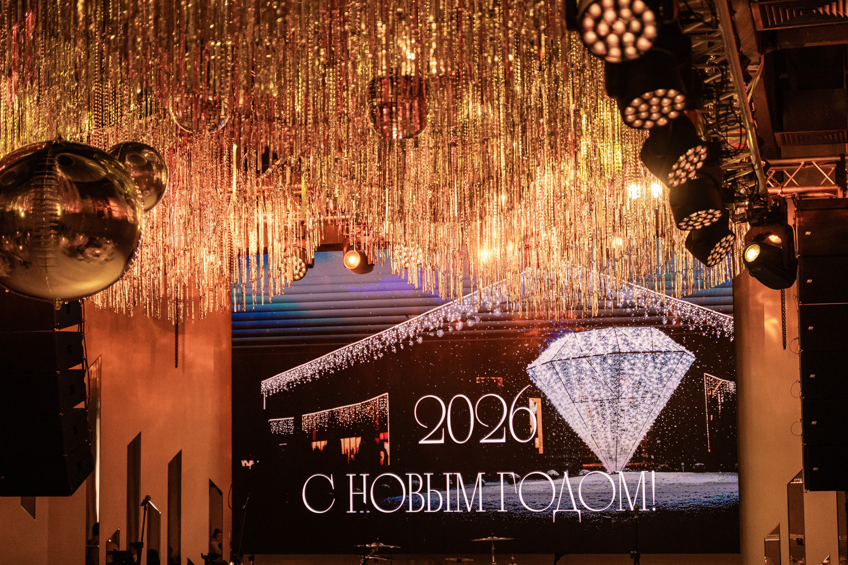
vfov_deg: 18.6
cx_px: 424
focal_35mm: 73
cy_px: 282
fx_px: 1724
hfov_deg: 27.6
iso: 4000
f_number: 3.2
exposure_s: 1/500
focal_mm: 70
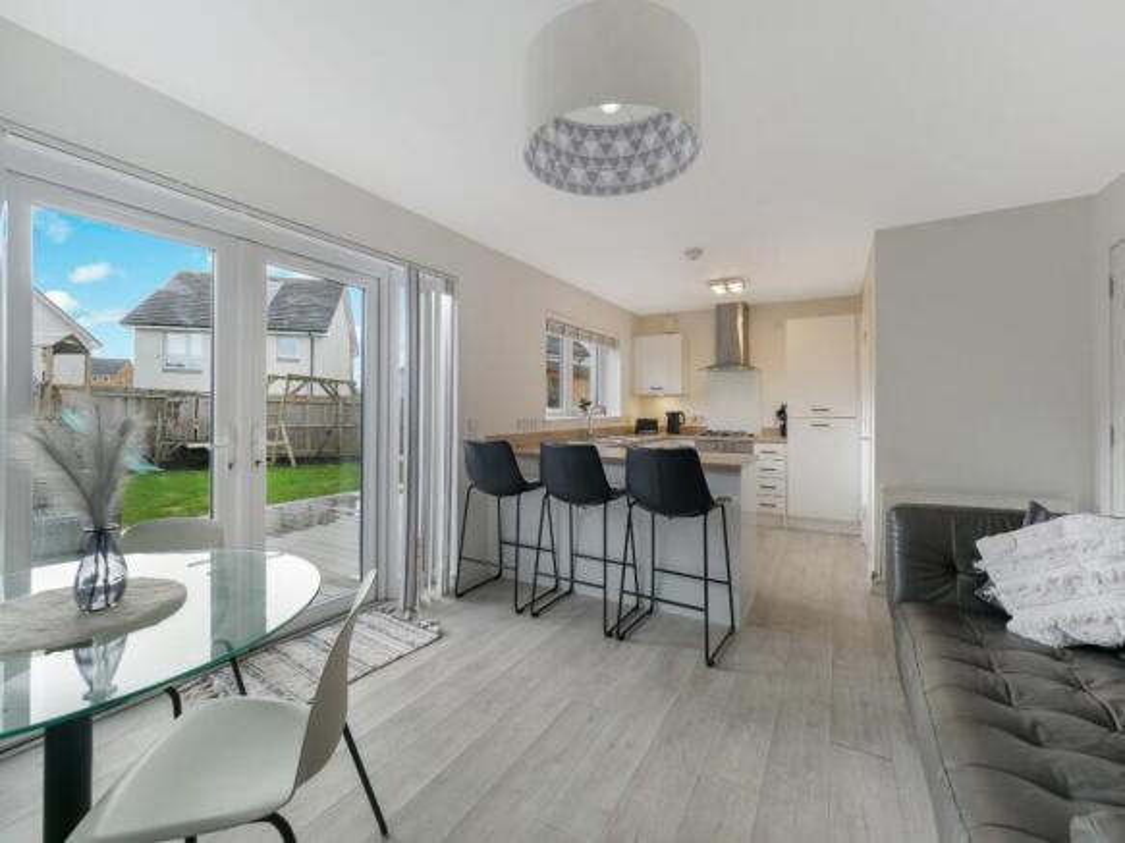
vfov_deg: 85.7
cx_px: 562
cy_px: 422
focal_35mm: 14
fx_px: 455
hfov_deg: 102.1
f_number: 5
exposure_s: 1/25
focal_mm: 7
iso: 200
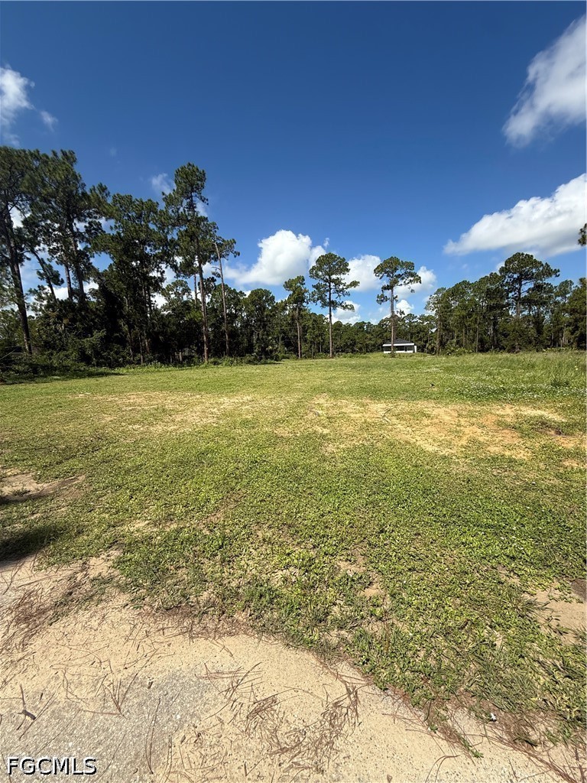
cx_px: 294
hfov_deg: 85.7
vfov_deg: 102.1
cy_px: 392
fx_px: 317
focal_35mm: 14
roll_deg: +0.6
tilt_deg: -5.8
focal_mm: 2.22
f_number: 2.2
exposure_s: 1/2320
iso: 50
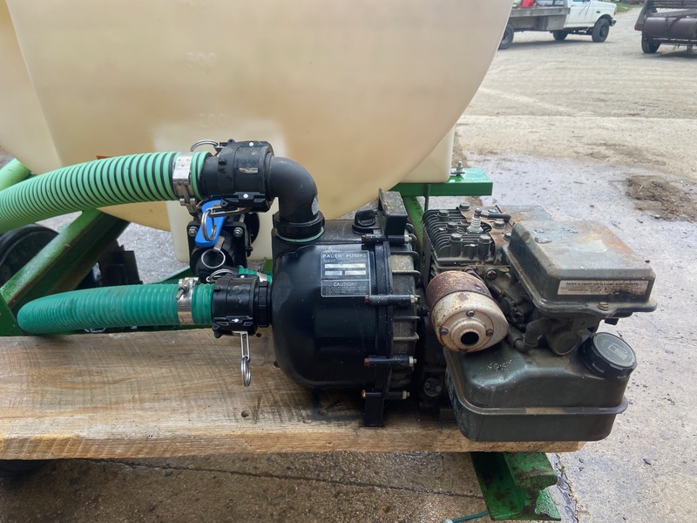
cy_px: 262
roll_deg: +0.1
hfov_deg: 67.3
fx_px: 524
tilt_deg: -28.2
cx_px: 348
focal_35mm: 26
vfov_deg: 53.1
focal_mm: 4.25
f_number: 1.8
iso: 32
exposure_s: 1/852
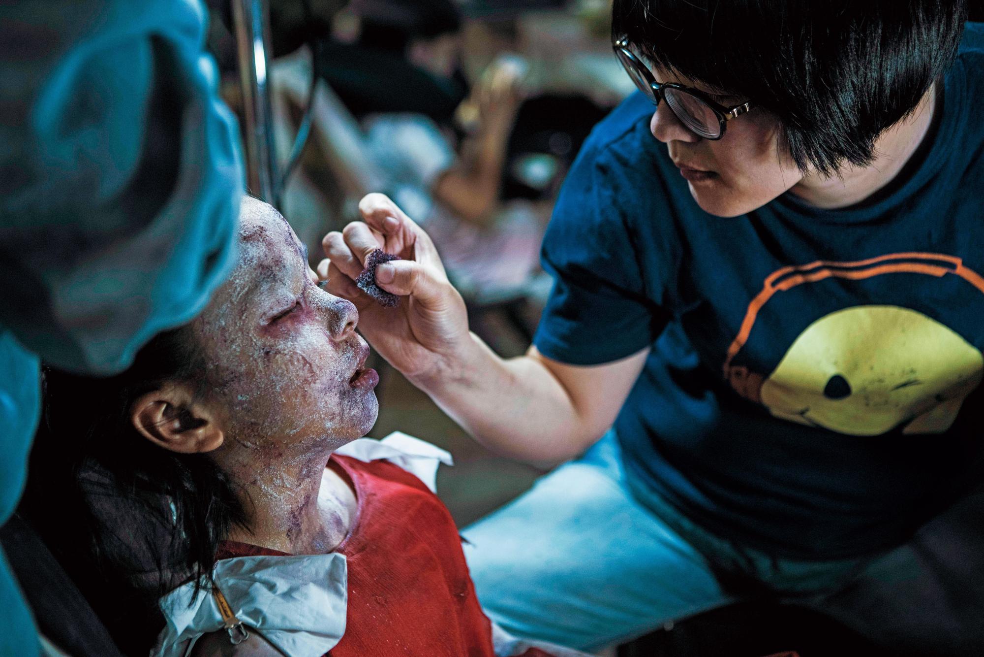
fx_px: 1421
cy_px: 328
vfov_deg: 26.0
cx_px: 492
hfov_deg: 38.2
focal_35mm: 52
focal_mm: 52
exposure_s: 1/200
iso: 3200
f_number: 2.8
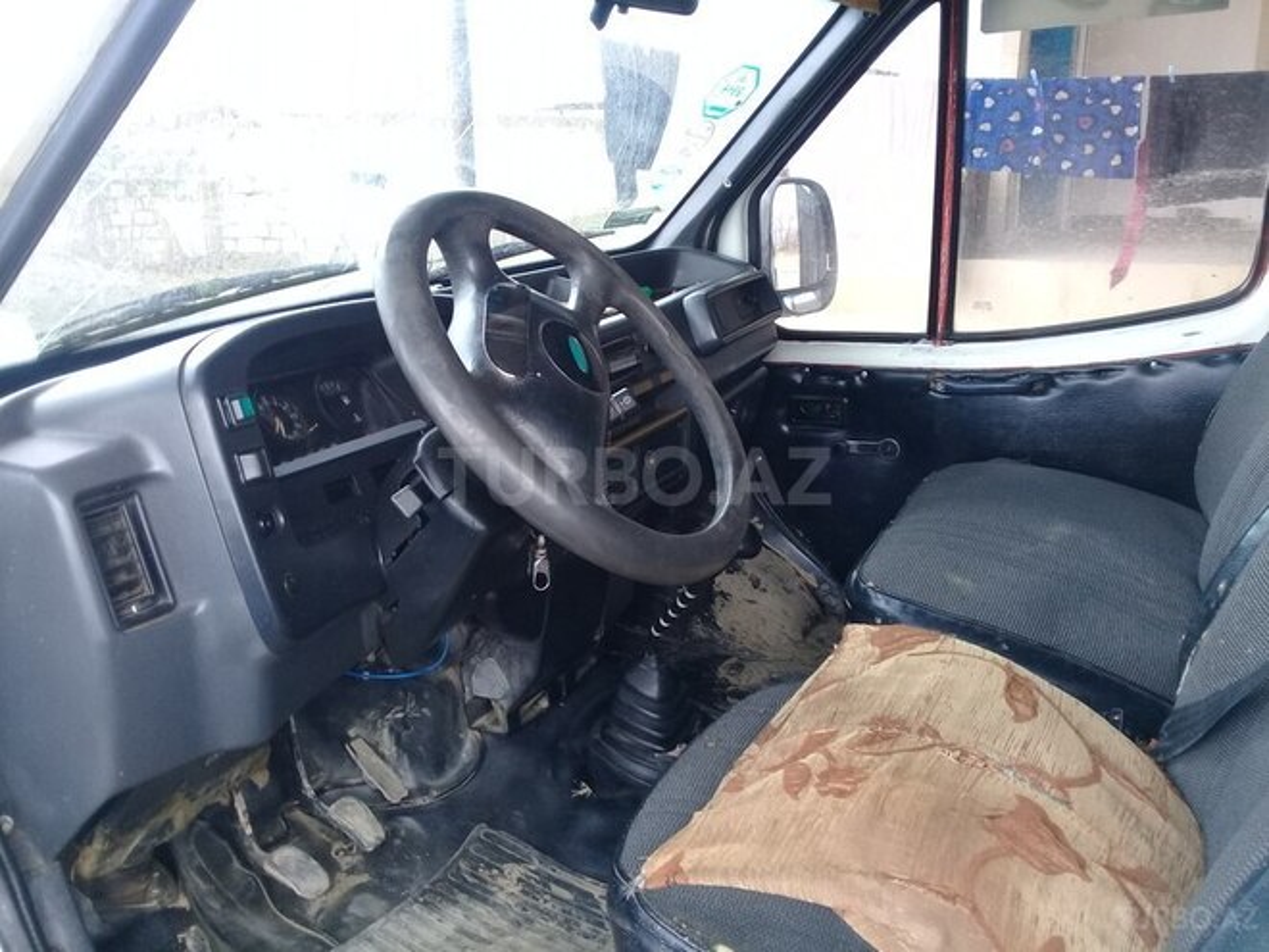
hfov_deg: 58.4
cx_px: 634
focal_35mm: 31
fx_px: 1136
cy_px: 476
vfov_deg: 45.4
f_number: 2.2
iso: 50
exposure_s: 1/33
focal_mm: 3.3
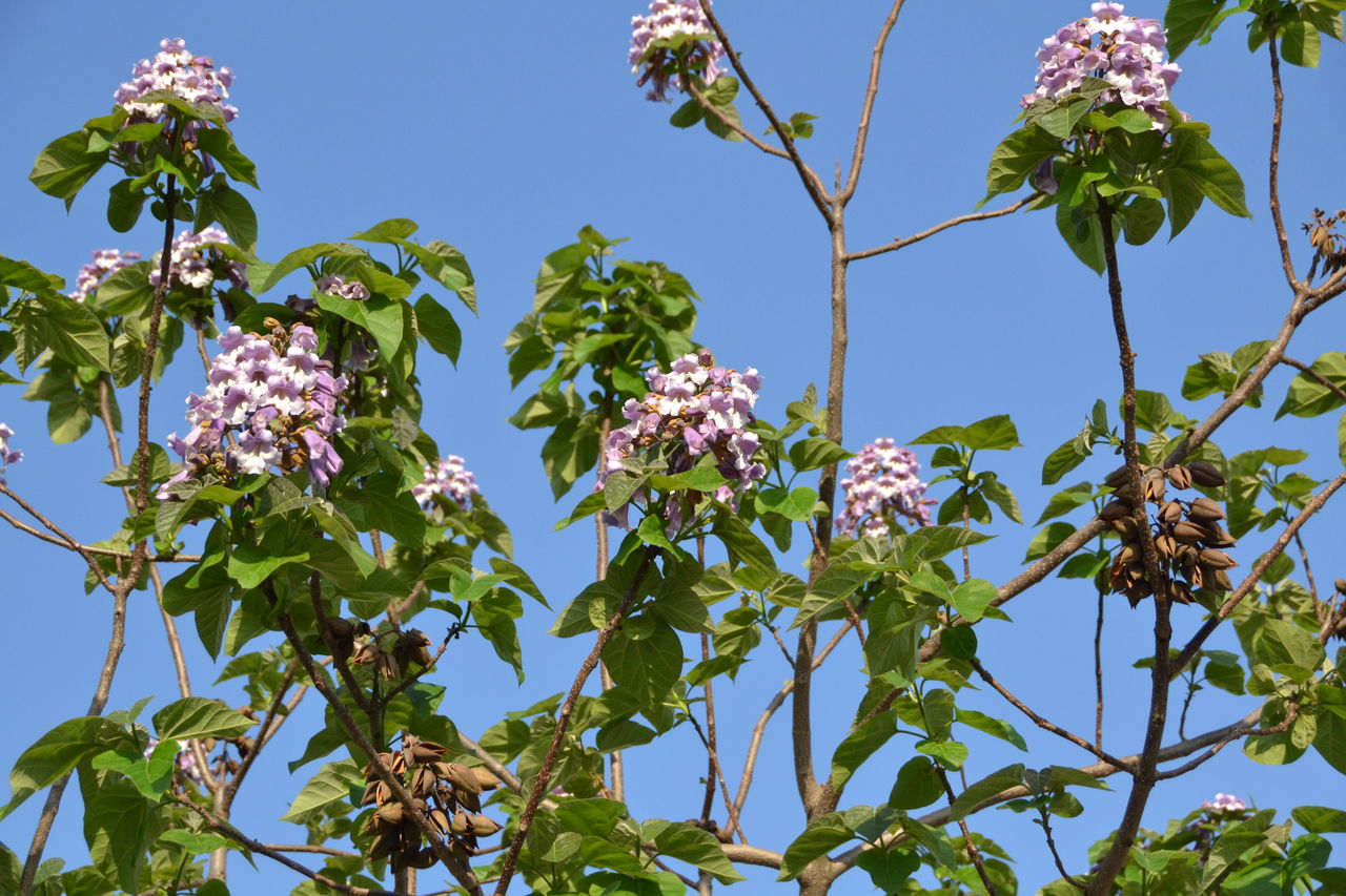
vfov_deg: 15.2
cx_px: 673
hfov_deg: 22.6
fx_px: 3364
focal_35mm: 90
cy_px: 448
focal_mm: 60
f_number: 6.3
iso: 800
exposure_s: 1/2000
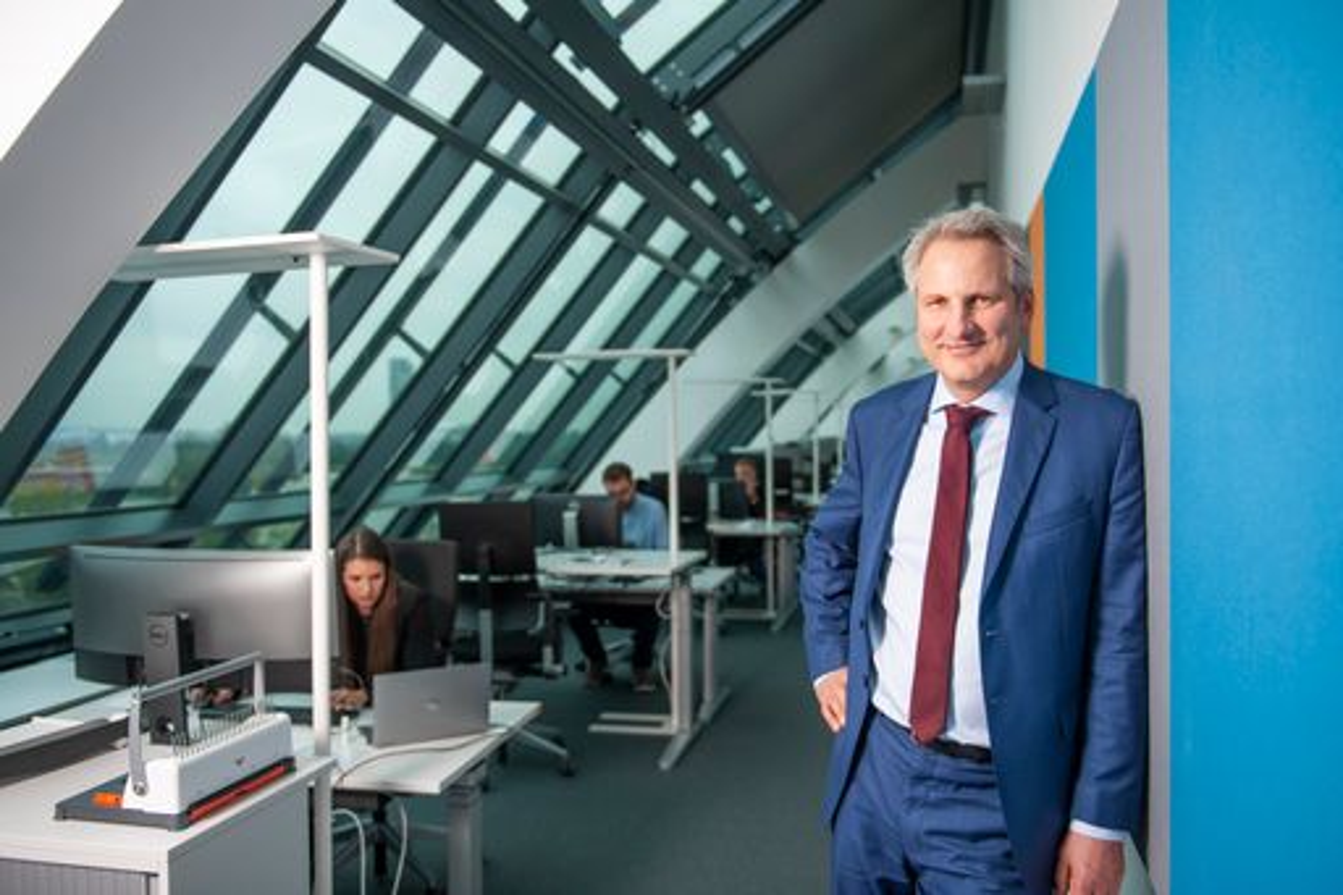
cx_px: 672
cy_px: 448
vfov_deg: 44.9
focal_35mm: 29
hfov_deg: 63.7
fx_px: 1081
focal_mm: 29
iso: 160
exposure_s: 1/125
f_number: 2.8
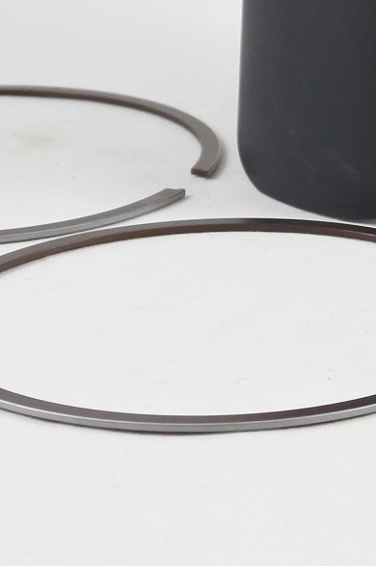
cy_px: -20
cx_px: 473
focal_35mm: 123
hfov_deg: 10.9
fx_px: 1929
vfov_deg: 16.3
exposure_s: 1/125
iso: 500
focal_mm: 14.7
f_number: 4.2
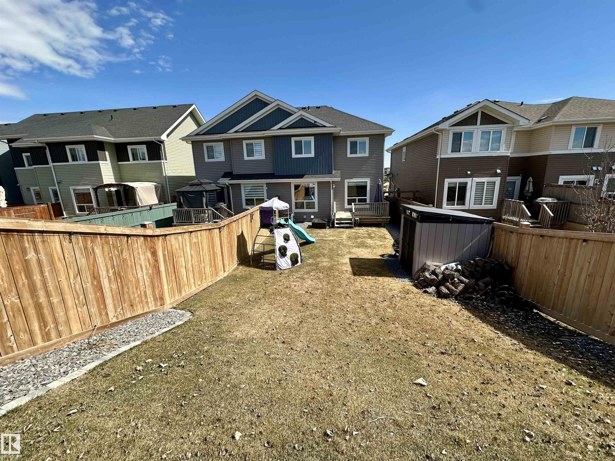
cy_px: 230
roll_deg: +1.5
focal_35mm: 14
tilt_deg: -12.2
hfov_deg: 102.1
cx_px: 308
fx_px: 249
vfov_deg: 85.7
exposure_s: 1/1642
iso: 40
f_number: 2.2
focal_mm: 2.22
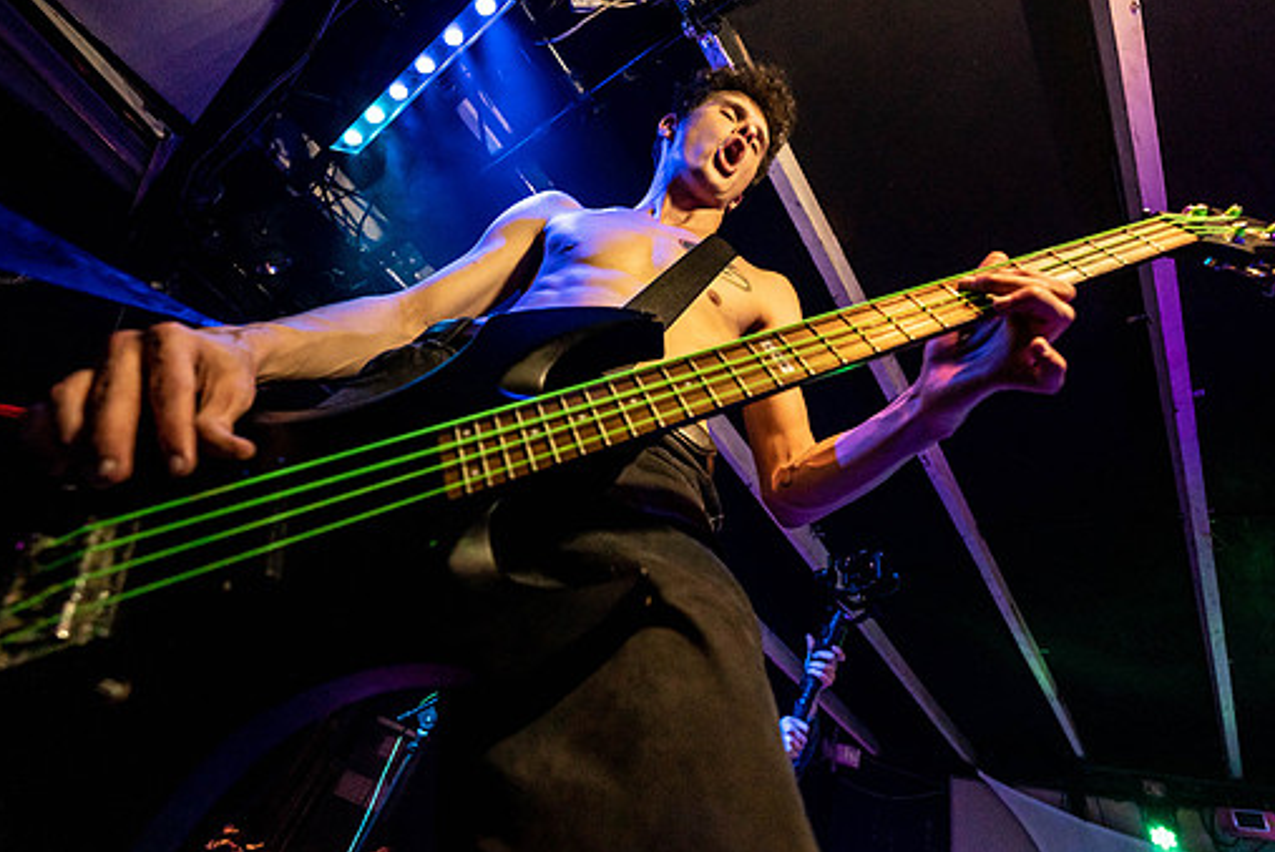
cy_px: 376
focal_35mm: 16
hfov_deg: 96.6
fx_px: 567
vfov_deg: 73.6
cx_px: 676
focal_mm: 14
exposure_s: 1/250
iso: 3200
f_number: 2.8
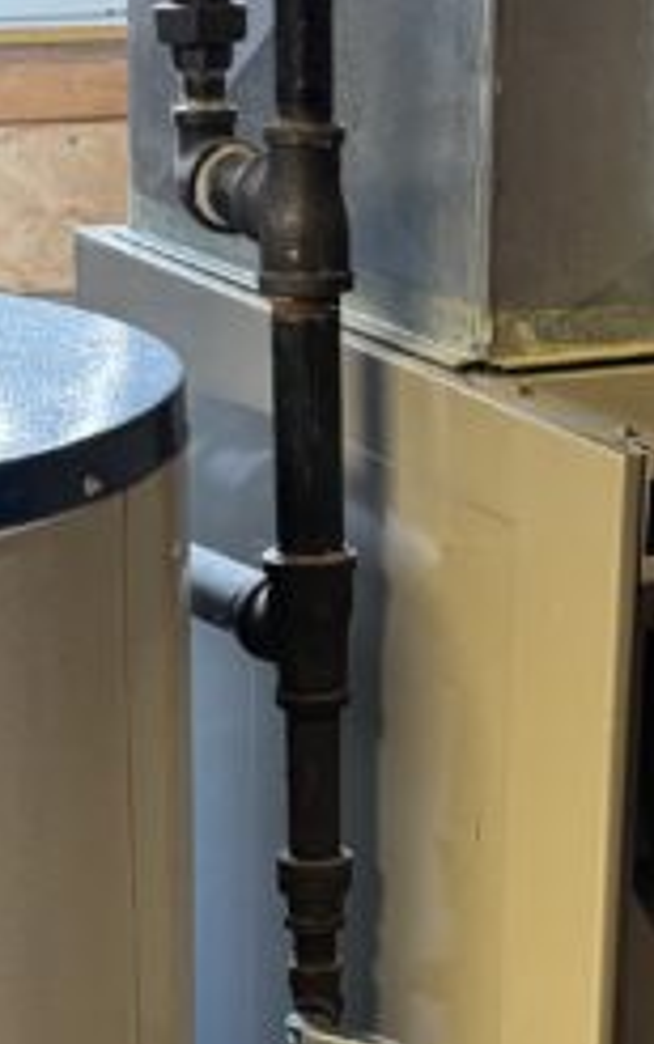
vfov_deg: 19.5
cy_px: 772
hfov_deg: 12.4
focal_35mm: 106
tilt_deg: -19.5
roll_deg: -0.5
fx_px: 3019
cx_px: 263
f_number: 1.78
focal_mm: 6.76
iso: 500
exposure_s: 1/60
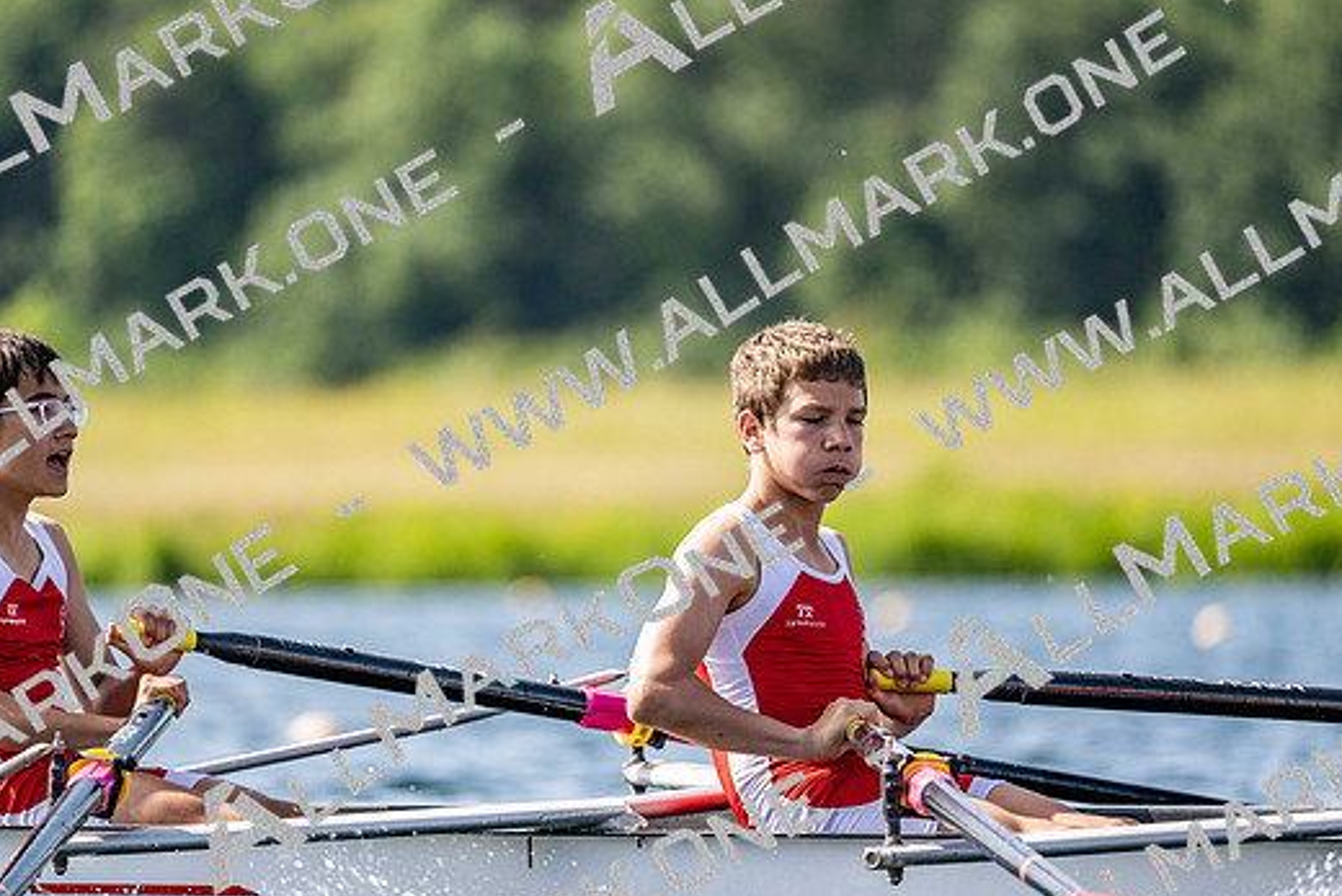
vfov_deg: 3.1
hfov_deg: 4.6
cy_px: 494
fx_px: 16630
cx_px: 728
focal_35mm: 446
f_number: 4.5
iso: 360
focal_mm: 400
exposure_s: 1/2500
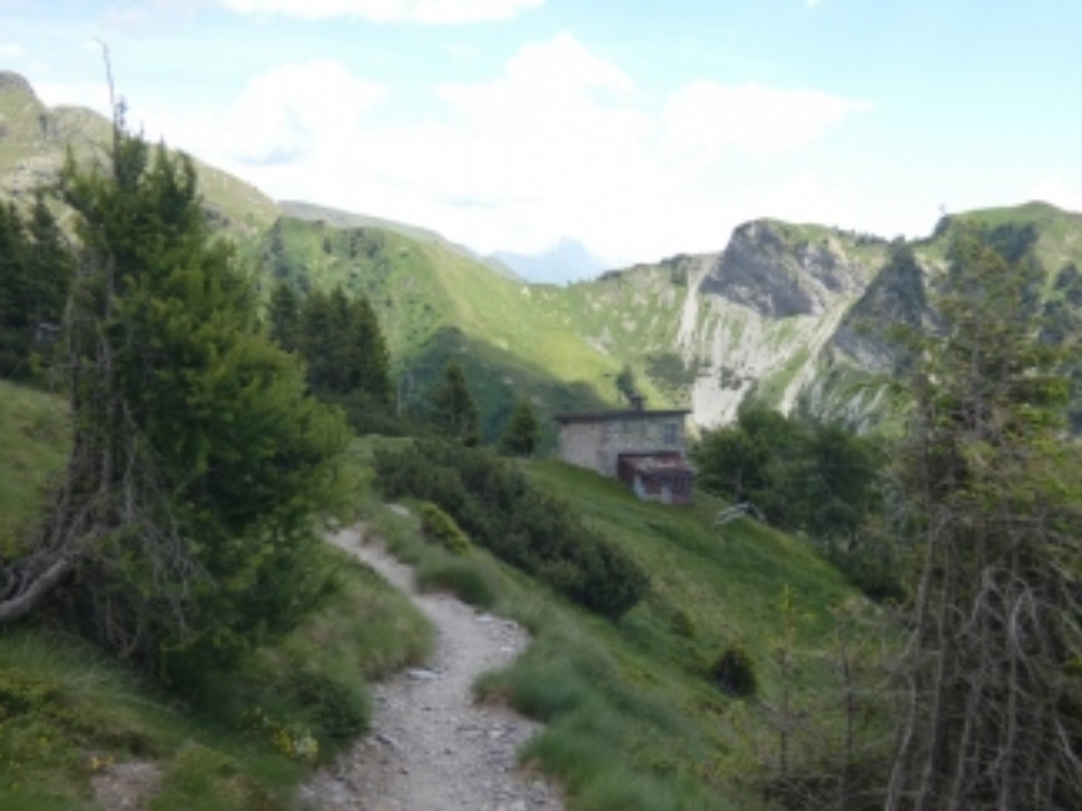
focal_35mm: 40
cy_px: 434
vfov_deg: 35.9
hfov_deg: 46.8
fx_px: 1250
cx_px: 568
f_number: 3.5
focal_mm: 6.5
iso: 80
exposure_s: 1/400
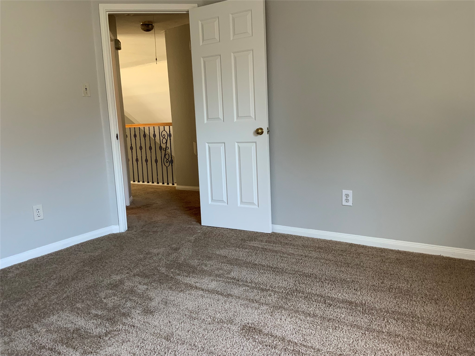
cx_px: 238
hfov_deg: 61.7
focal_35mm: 29
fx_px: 398
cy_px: 178
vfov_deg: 48.2
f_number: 1.8
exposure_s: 1/60
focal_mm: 3
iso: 80
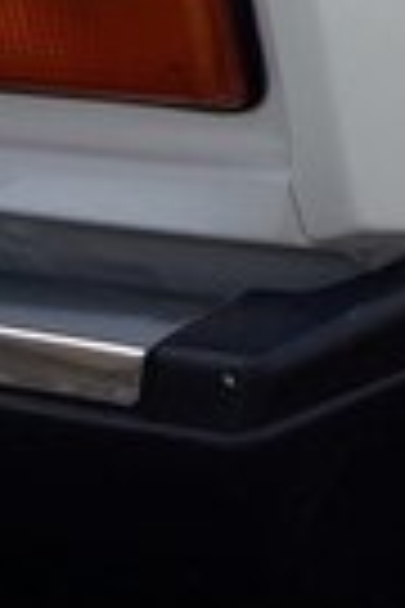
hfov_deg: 12.2
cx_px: 616
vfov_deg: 18.0
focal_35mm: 107
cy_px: -162
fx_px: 1805
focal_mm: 3.7
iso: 40
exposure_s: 1/1277
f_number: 1.9
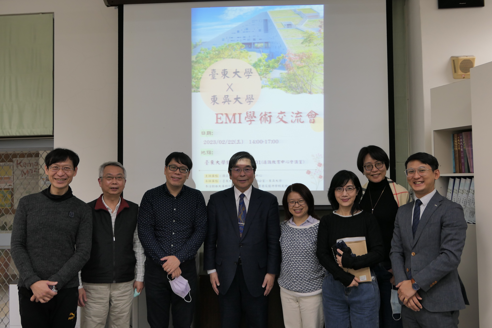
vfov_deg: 42.3
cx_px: 246
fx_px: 424
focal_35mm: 31
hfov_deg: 60.3
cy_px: 164
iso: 200
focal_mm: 11.5
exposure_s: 1/80
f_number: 2.8
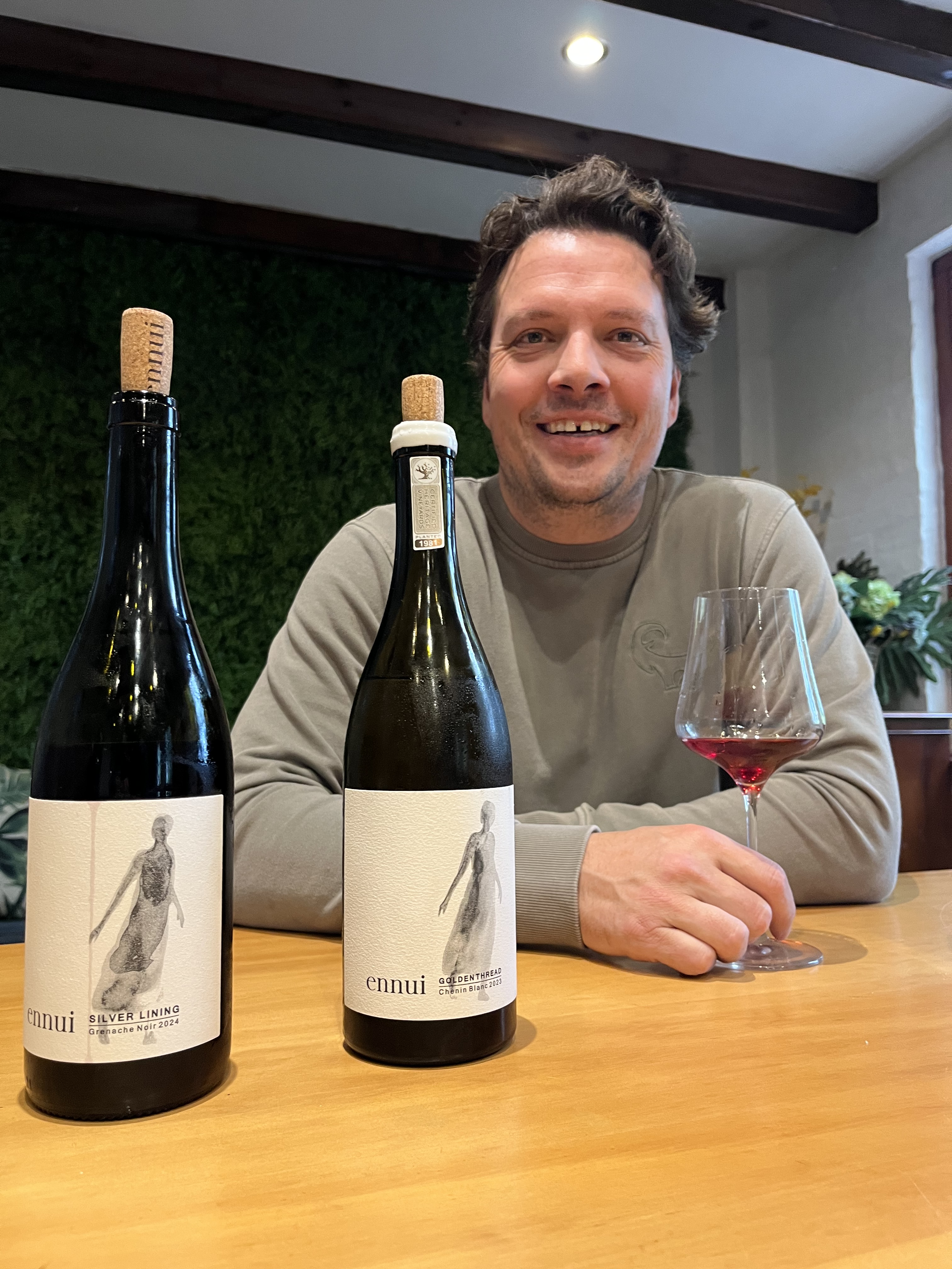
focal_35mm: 26
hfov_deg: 53.1
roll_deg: +1.7
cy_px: 634
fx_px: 953
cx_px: 476
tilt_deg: +4.1
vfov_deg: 67.3
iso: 200
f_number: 1.6
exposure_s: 1/50
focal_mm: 5.1
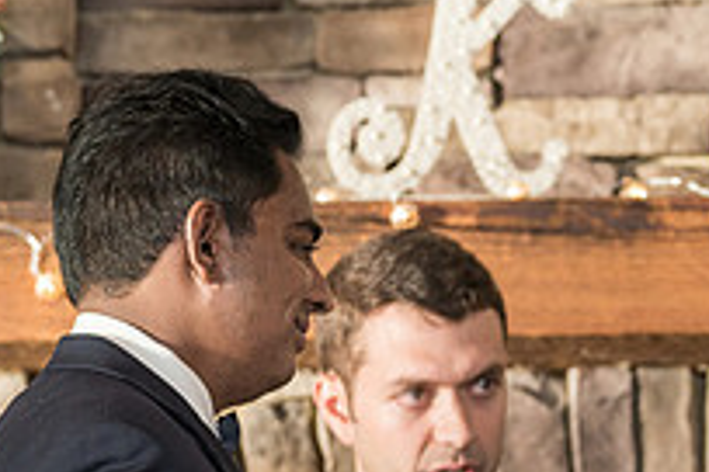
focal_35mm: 342
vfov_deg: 4.0
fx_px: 6735
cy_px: 567
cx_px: 626
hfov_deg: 6.0
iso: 1000
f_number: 4
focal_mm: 120
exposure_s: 1/200
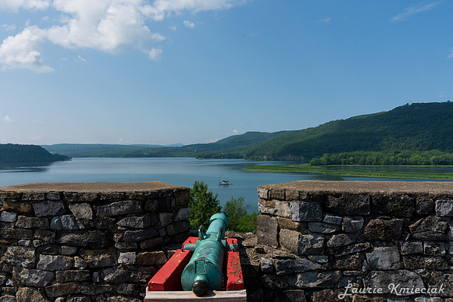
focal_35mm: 30
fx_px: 378
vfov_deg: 43.6
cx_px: 226
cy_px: 151
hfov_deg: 61.9
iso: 320
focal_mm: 20
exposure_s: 1/500
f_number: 11
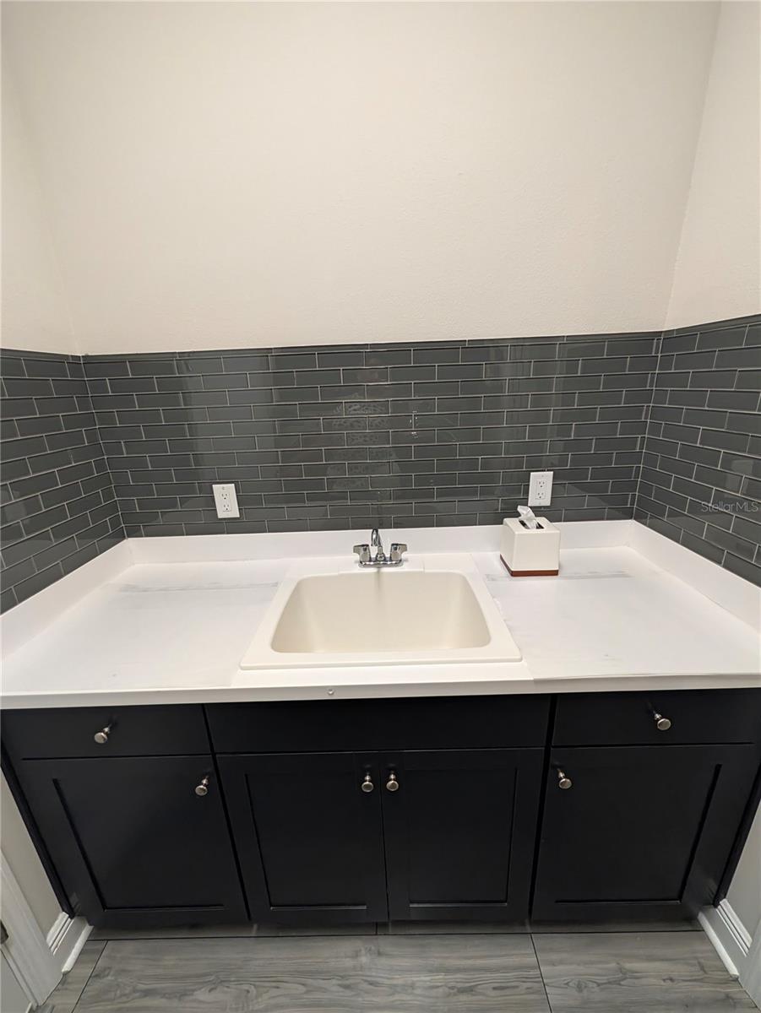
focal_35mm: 12
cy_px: 506
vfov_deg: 110.5
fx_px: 351
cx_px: 380
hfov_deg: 94.5
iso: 288
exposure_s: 1/120
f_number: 1.7
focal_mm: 2.02
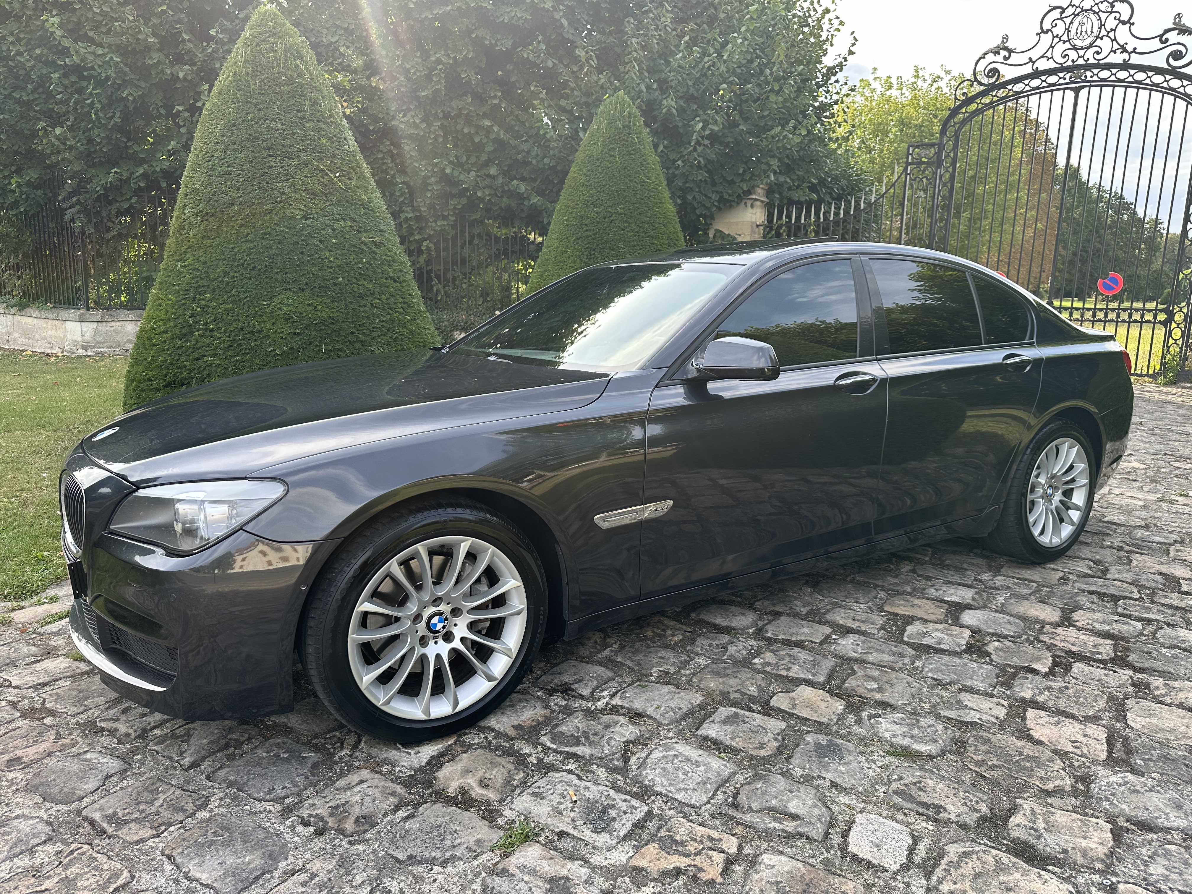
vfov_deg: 56.8
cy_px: 447
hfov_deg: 71.6
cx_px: 596
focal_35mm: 24
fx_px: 826
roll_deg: -1.7
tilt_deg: -10.6
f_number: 1.78
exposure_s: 1/756
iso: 80
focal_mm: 6.86
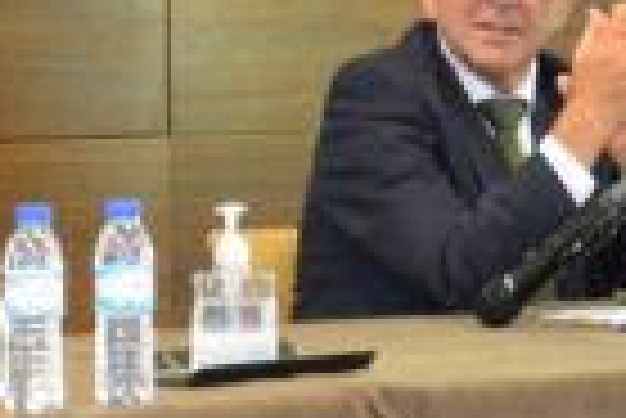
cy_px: 238
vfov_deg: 6.1
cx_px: 405
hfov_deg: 9.1
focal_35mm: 227
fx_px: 3951
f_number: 4
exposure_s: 1/25
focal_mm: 28
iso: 2500
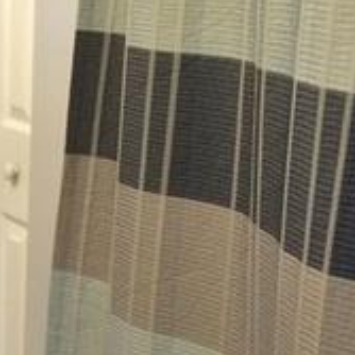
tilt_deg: -9.8
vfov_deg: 14.8
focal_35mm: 118
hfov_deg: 14.1
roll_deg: -0.1
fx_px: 1369
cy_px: 196
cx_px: -121
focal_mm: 4.15
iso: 125
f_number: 2.2
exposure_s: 1/30
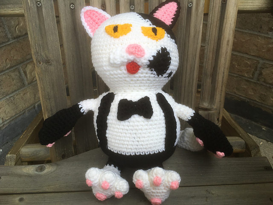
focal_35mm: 29
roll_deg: +1.4
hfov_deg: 61.7
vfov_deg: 48.2
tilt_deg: -38.4
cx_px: 136
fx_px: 229
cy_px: 102
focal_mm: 4.15
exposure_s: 1/242
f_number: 2.2
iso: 25
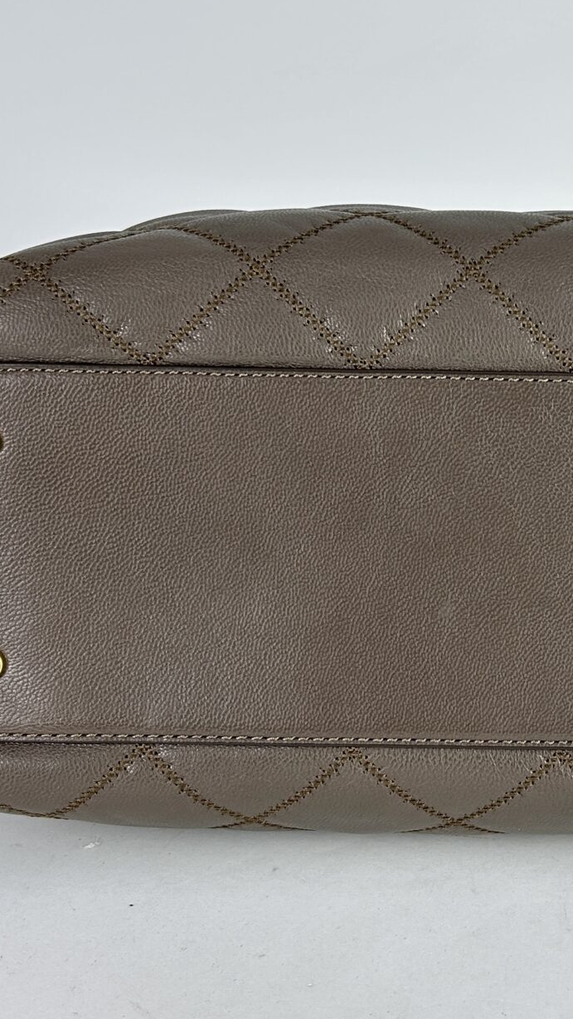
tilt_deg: -21.8
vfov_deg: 35.5
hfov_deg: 20.1
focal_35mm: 59
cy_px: 507
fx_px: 1594
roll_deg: -1.4
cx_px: 478
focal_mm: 5.7
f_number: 1.5
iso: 40
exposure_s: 1/196
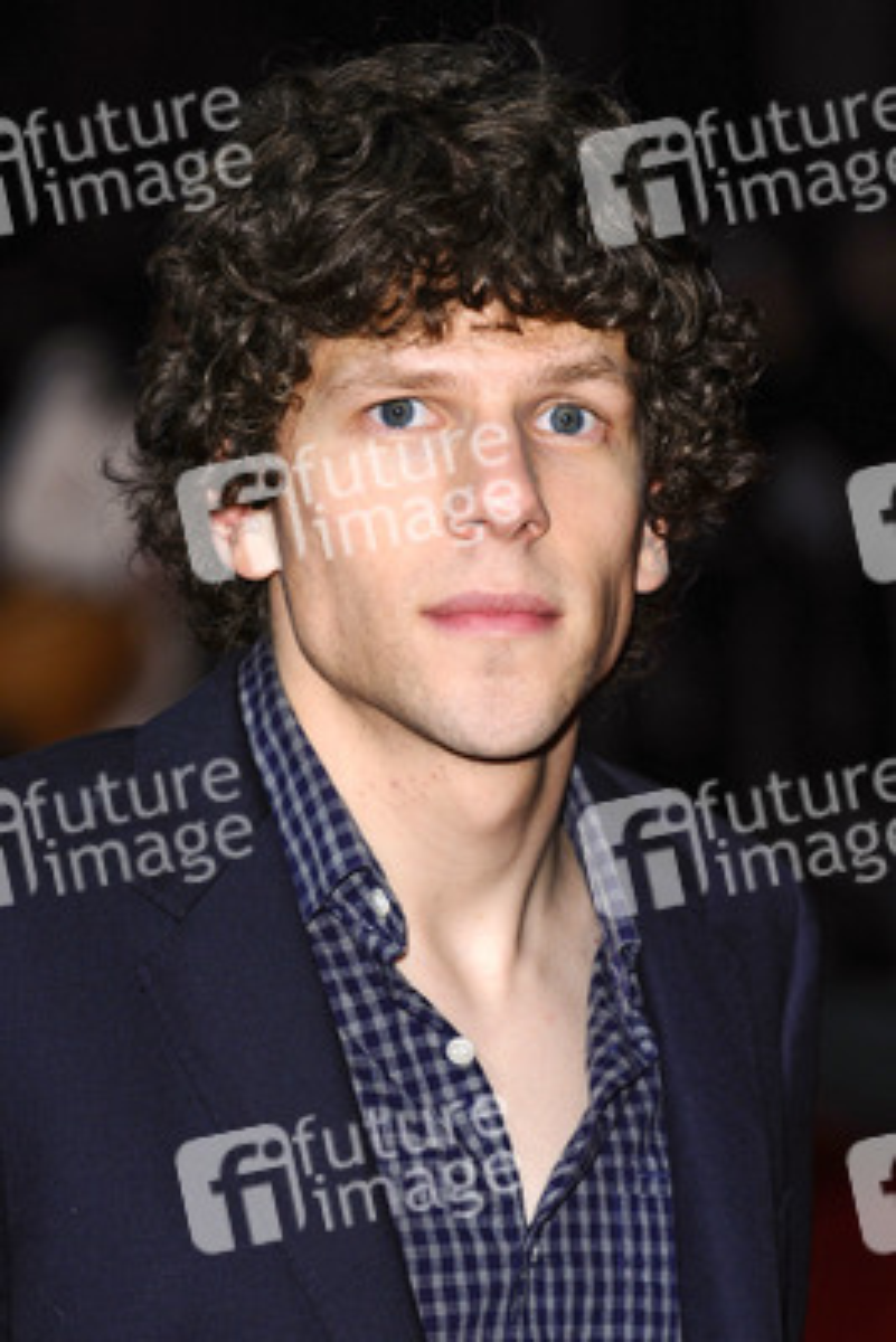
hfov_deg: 7.6
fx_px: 6714
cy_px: 671
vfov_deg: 11.4
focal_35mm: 180
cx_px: 448
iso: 320
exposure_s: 1/200
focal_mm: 120
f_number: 4.5
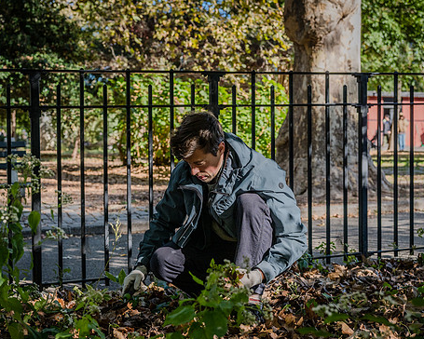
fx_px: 690
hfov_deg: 34.1
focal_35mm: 55
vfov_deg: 27.6
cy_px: 174
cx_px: 173
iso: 500
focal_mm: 40
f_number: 4
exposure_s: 1/640
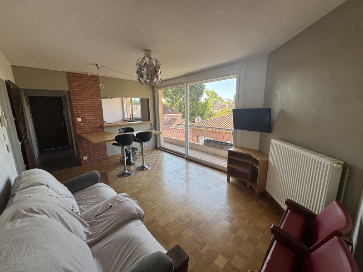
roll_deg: +0.7
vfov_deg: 85.7
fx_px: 147
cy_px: 136
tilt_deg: -10.6
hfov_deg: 102.1
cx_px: 182
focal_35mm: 14
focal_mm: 2.22
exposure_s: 1/131
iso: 40
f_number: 2.2
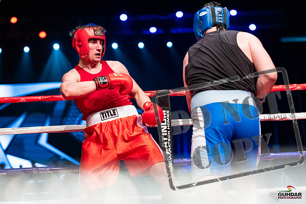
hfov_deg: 22.1
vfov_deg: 14.9
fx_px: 782
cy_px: 102
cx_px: 153
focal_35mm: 92
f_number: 2.8
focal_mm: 92
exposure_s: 1/1000
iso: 4000
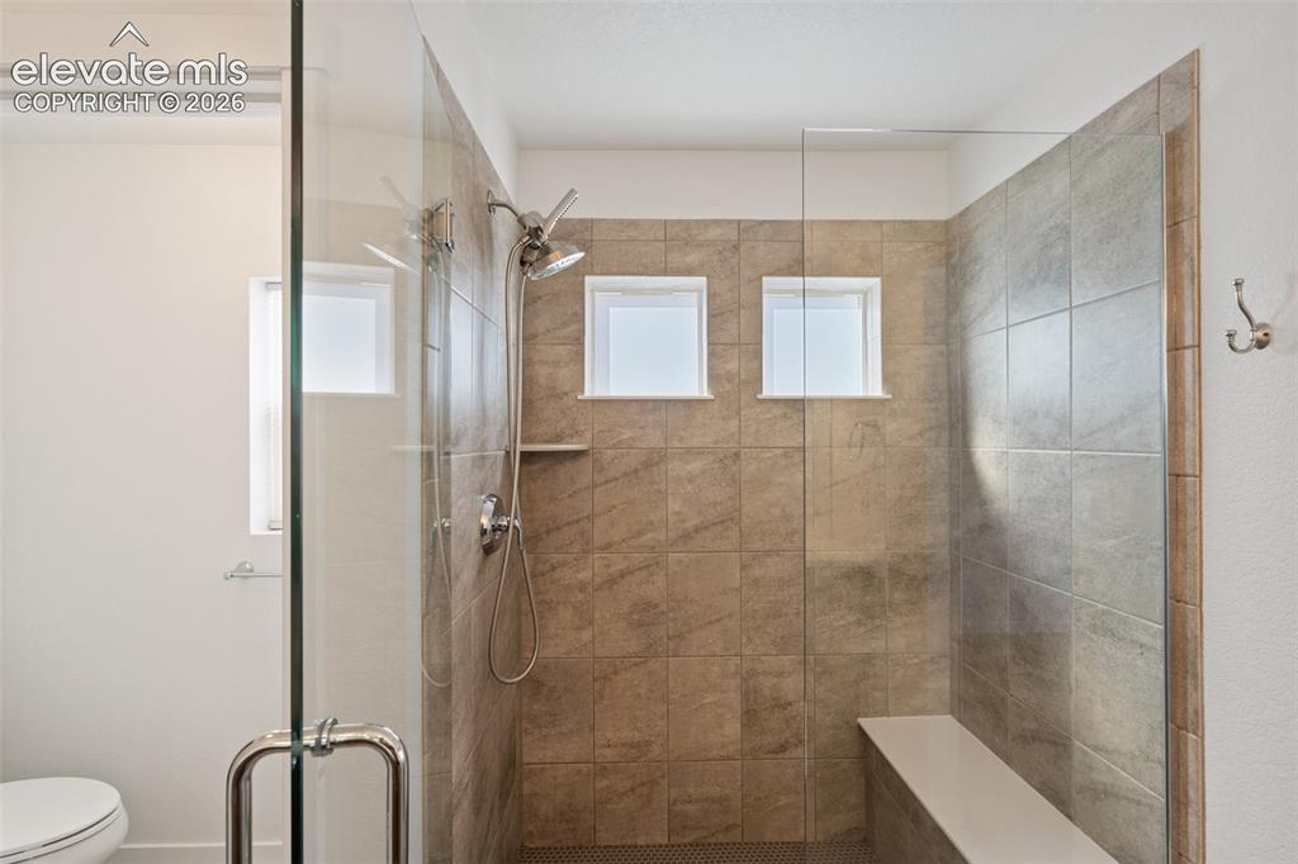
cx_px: 649
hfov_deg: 96.8
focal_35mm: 16
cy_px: 432
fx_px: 577
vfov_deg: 73.7
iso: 160
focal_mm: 16
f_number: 11
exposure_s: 1/3
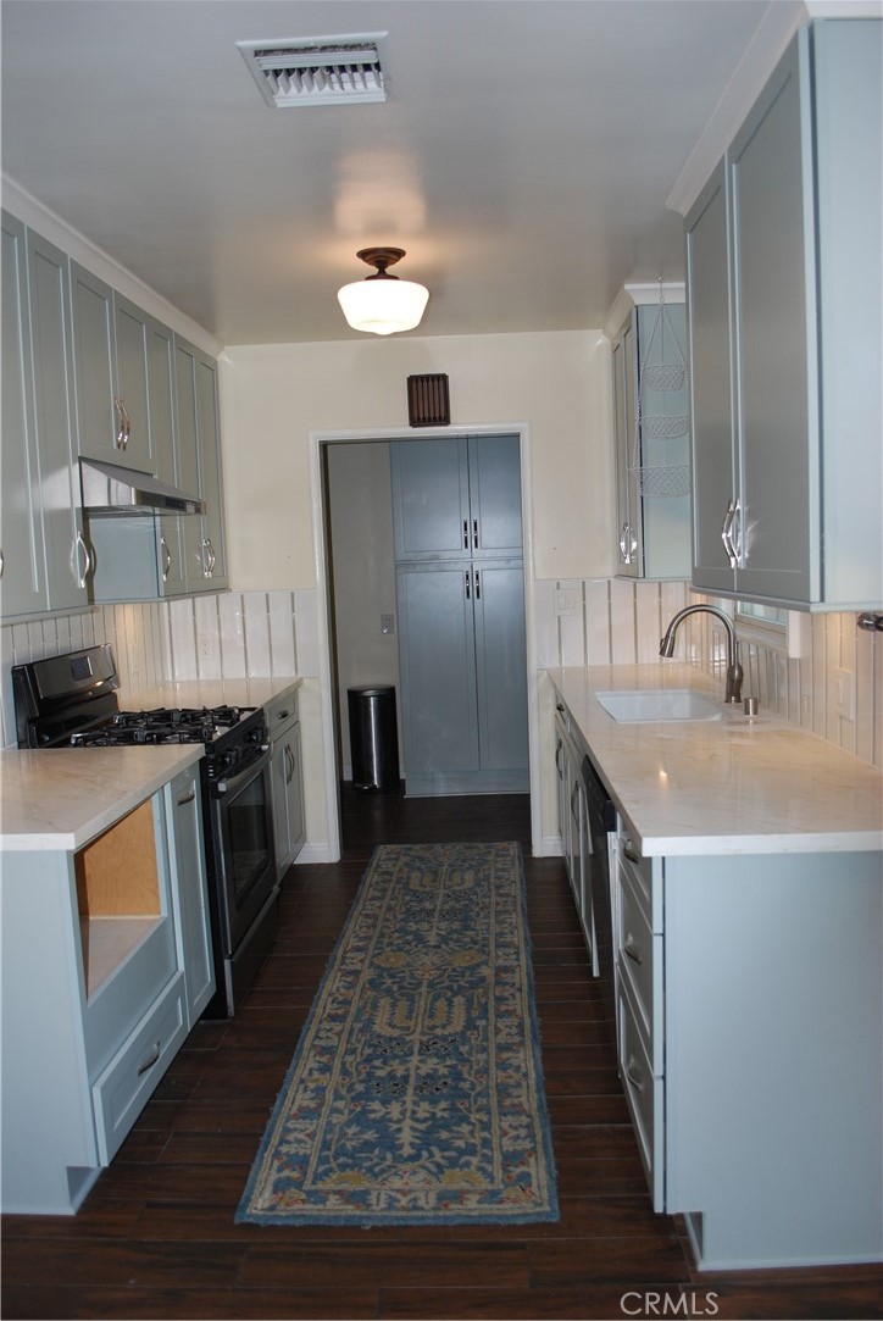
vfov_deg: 67.3
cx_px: 442
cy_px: 660
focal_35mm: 27
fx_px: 991
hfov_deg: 48.0
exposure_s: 1/60
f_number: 3.5
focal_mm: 18
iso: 200
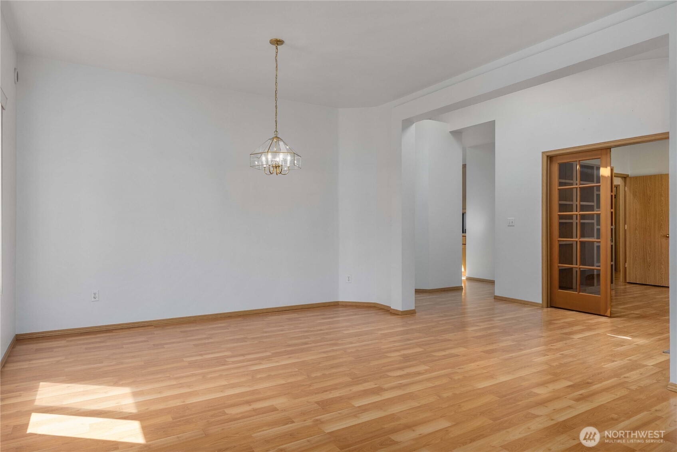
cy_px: 226
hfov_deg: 78.6
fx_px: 414
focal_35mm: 22
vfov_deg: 57.3
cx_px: 338
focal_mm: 22
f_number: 7.1
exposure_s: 1/30
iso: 1000
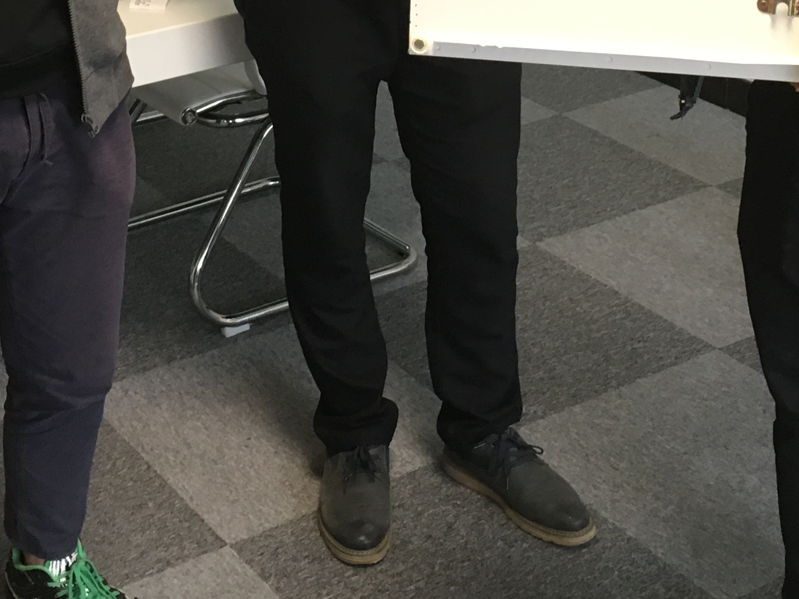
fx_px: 1708
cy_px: -75
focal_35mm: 74
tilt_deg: -16.0
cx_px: 328
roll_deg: +0.3
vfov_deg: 19.0
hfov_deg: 26.3
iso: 125
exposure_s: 1/33
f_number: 2.2
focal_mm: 4.15
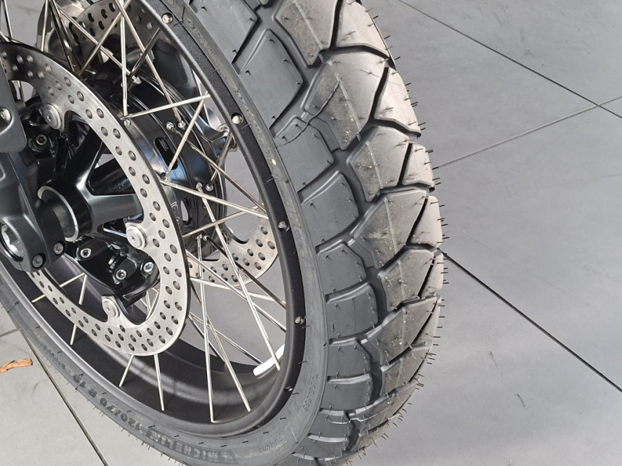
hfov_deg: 43.1
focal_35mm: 43
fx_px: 773
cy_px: 192
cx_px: 193
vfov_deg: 33.5
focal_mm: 5.54
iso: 250
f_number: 1.8
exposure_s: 1/120
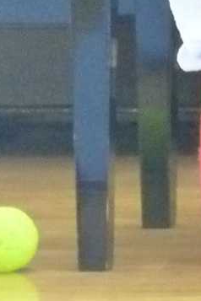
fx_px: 6716
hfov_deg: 1.7
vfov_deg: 2.6
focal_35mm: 802
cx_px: 596
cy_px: -386
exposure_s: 1/30
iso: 800
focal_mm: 22.3
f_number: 3.6
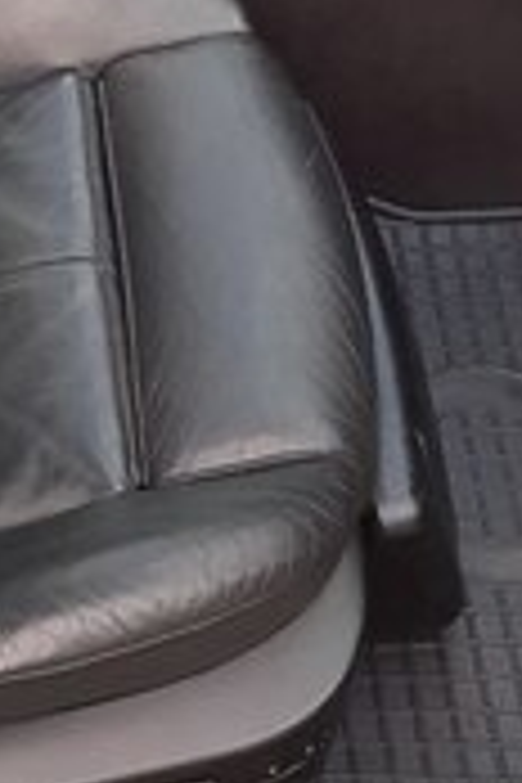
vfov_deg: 23.9
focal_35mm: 77
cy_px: -158
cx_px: 27
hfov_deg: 17.4
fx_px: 1675
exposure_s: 1/10
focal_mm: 4.2
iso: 640
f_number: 1.7
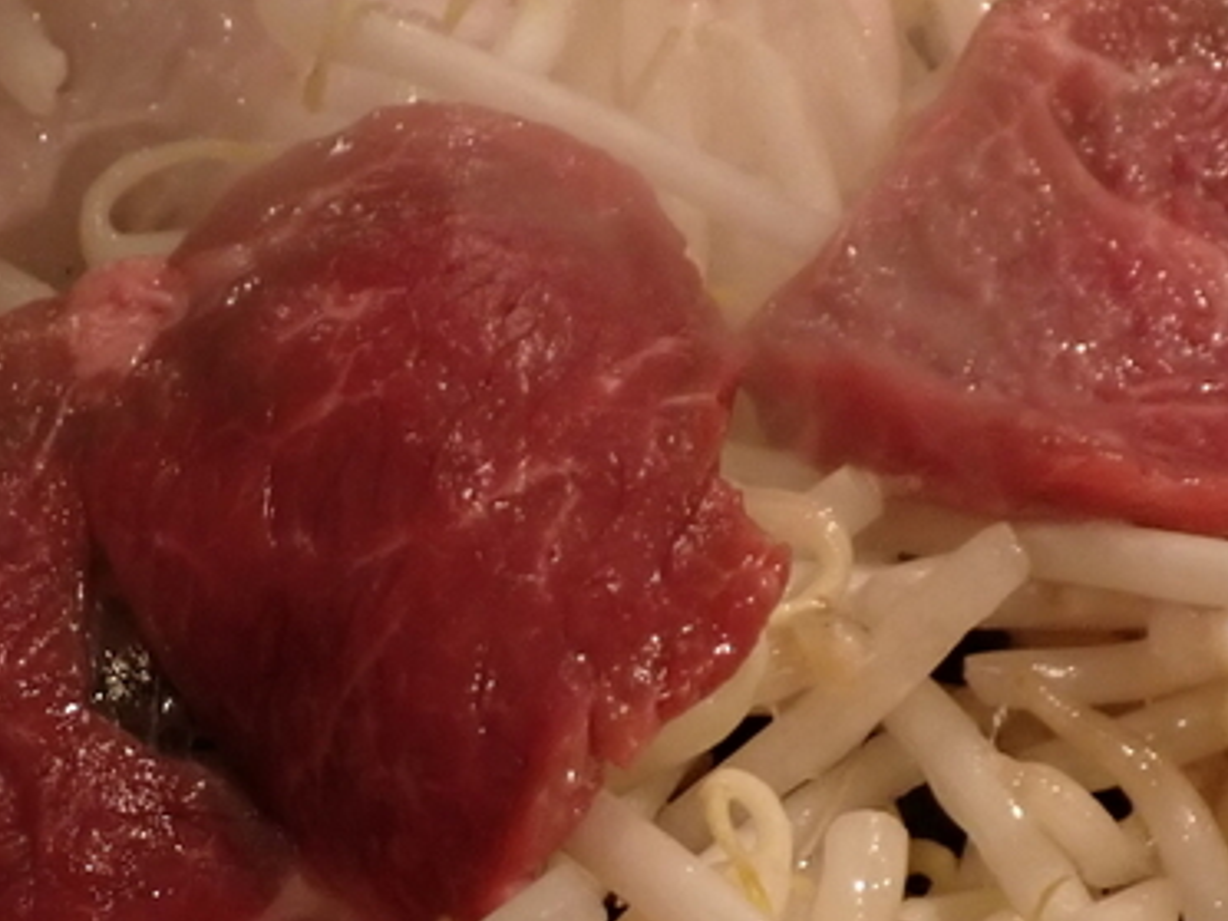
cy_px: 743
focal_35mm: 116
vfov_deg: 12.7
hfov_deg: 16.8
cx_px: 244
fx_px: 4115
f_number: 2.5
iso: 320
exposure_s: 1/40
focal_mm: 6.37
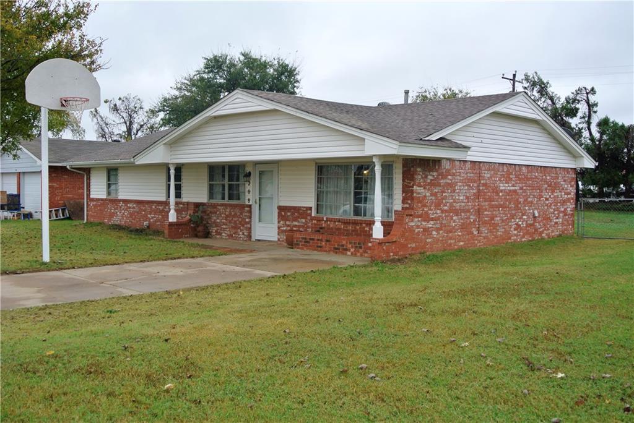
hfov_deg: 53.1
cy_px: 212
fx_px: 634
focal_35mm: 36
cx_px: 317
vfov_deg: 36.9
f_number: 4
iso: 100
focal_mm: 13.6
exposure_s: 1/160
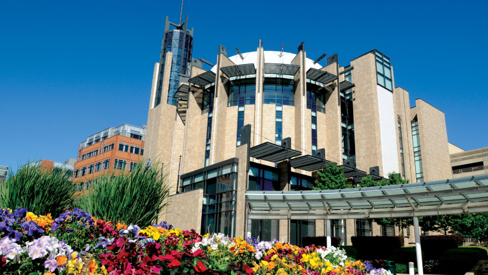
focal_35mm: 28
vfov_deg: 42.1
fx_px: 356
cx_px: 245
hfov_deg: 68.8
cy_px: 148
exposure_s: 1/400
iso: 200
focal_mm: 17
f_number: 10
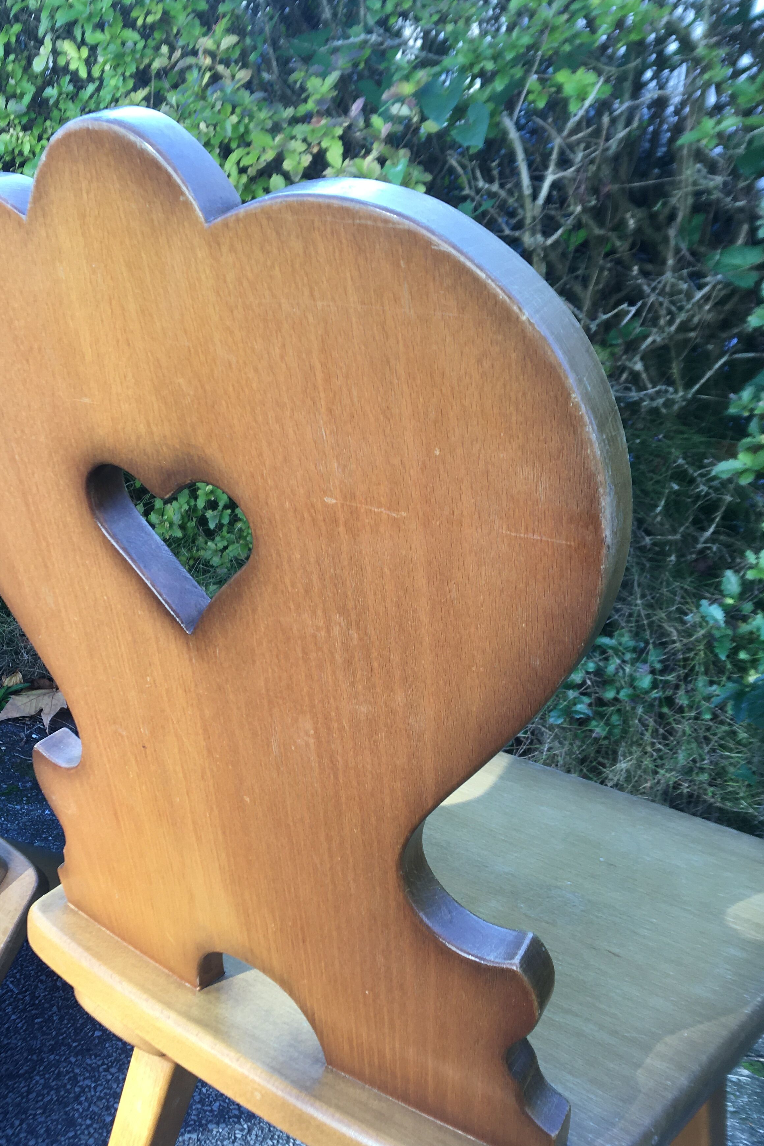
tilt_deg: -21.6
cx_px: 266
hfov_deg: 37.5
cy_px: 648
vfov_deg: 54.3
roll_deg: -1.0
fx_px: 1114
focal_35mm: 35
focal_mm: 4.15
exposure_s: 1/102
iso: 25
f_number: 2.2
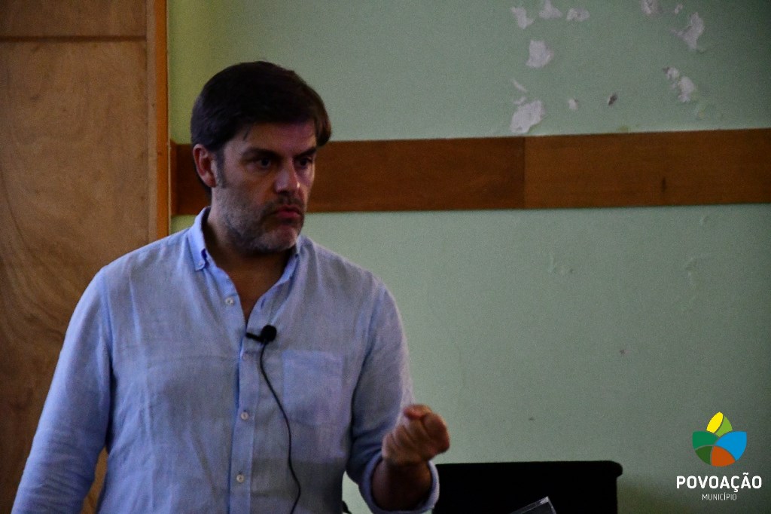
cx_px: 386
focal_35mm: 157
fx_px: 3361
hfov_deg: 13.1
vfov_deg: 8.7
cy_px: 257
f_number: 5.6
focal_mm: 105
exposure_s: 1/60
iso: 10000
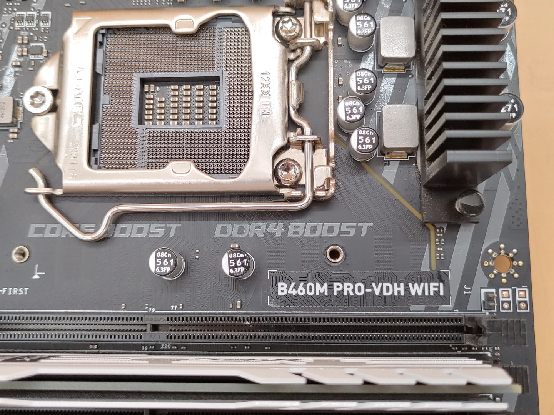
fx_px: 576
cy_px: 208
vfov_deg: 39.7
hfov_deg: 51.4
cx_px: 277
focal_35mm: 36
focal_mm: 4.36
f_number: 1.8
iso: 50
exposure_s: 1/103
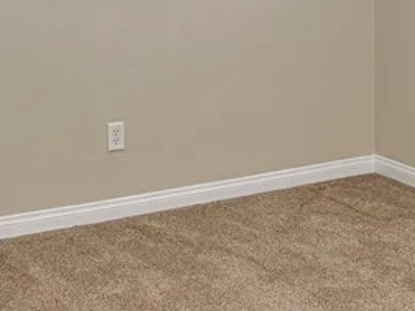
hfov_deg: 21.3
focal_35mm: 92
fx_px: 1102
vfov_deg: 15.8
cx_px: 171
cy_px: 12
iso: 250
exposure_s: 1/120
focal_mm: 6.76
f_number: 1.78
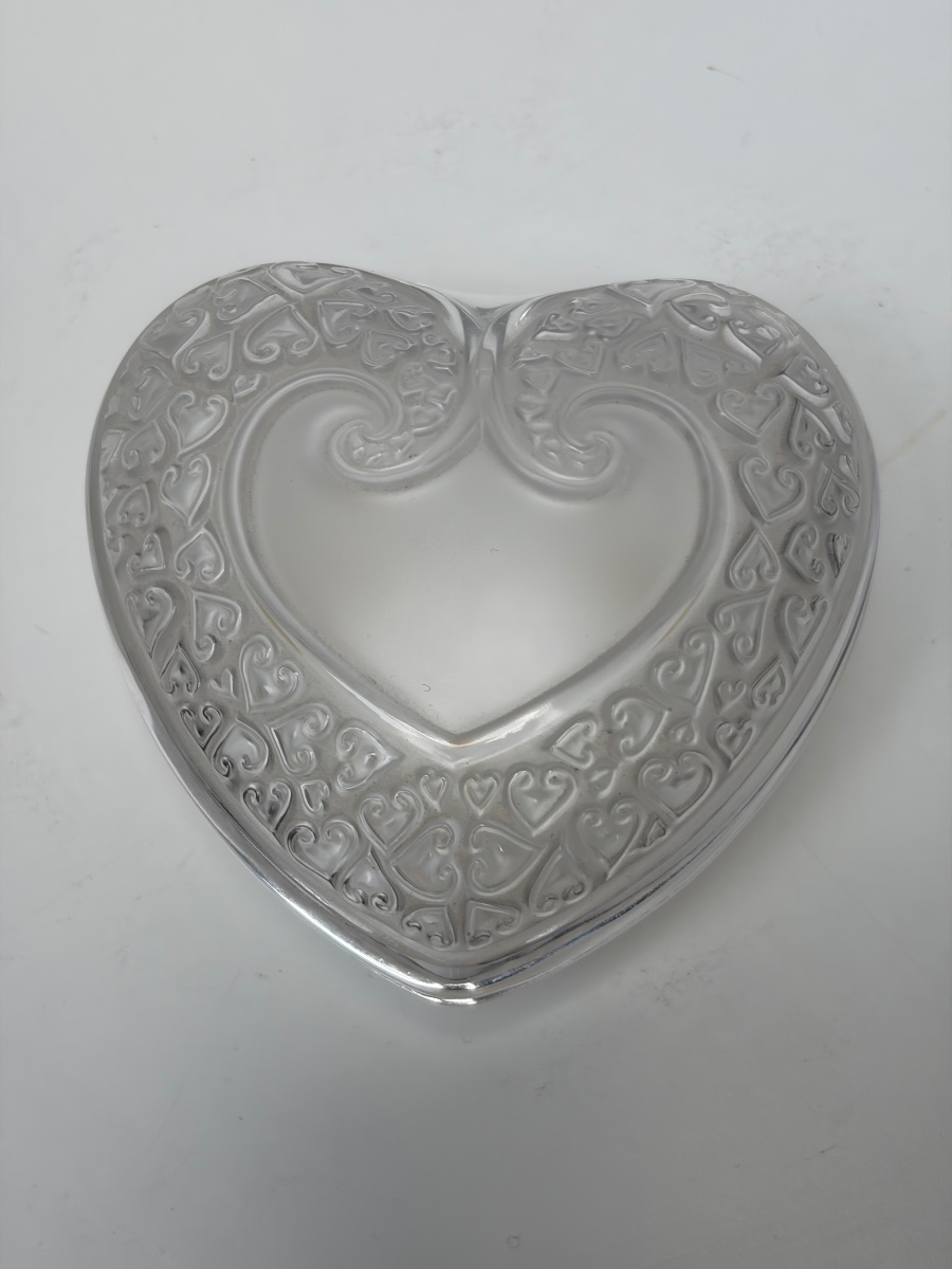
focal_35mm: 52
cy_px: 634
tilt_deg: -68.8
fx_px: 1907
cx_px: 476
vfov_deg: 36.8
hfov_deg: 28.0
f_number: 1.6
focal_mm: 5.96
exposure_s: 1/121
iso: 32
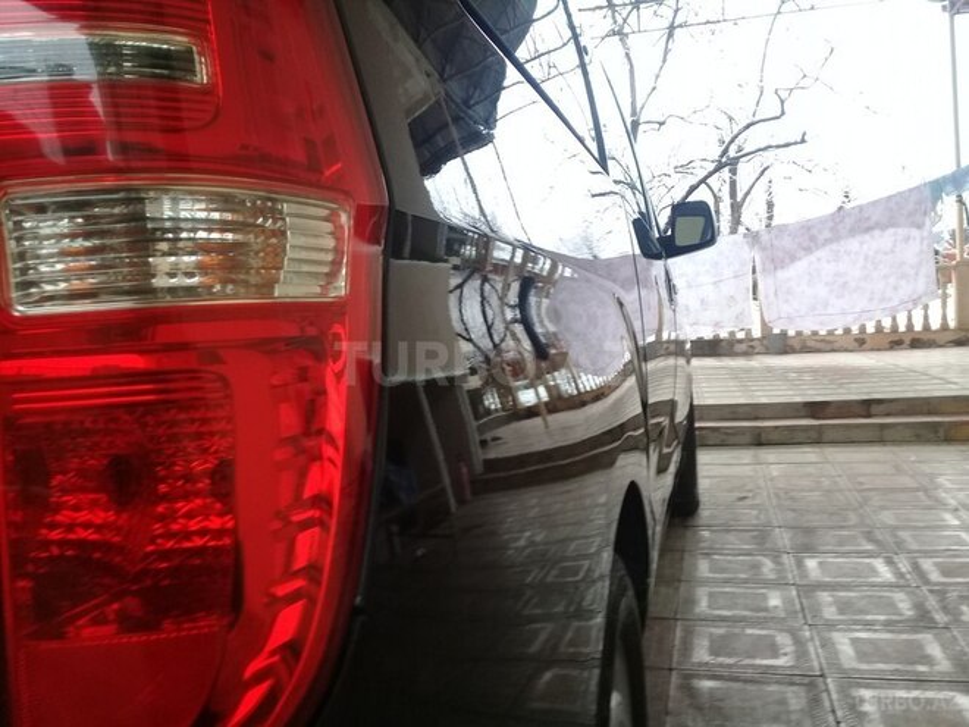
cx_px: 484
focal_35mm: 31
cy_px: 364
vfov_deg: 45.4
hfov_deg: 58.4
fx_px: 868
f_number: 2.2
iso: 64
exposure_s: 1/50
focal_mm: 3.3
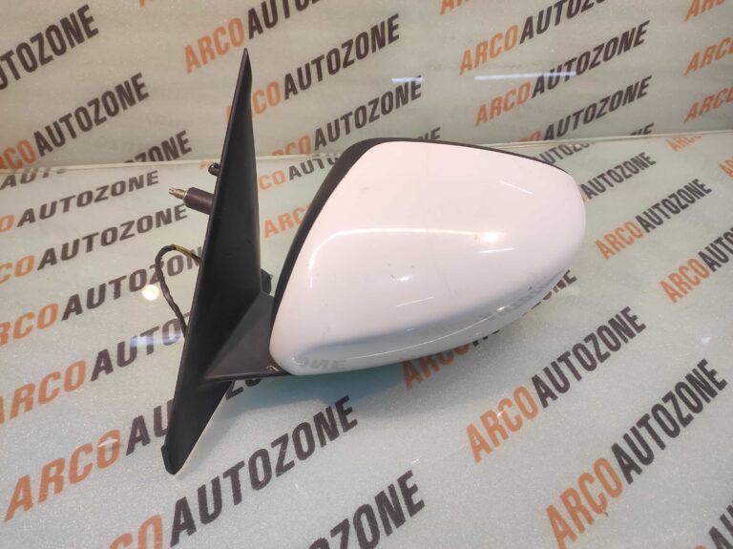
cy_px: 274
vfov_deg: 74.7
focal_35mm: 17
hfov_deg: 91.1
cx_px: 366
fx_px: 360
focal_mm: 4.74
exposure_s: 1/33
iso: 130
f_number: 1.79
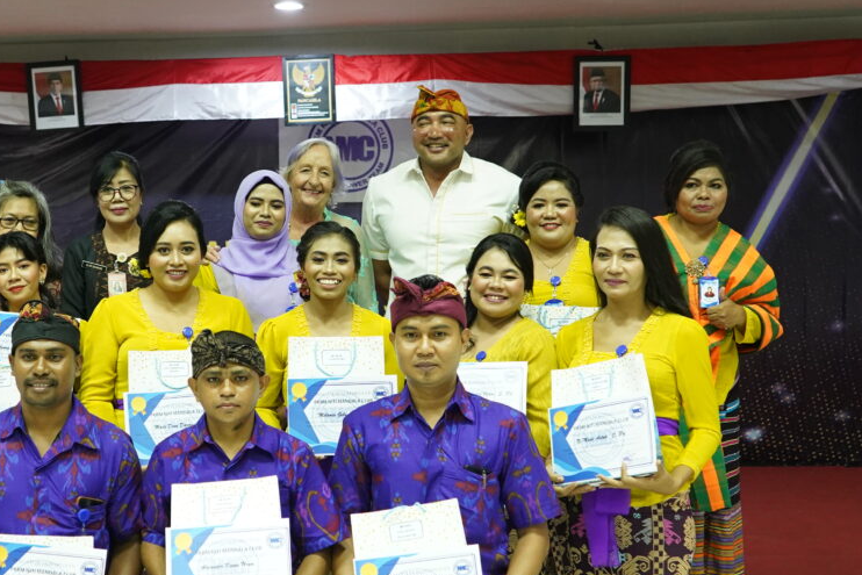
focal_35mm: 58
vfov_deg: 23.4
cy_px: 301
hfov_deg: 34.1
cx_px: 268
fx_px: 1389
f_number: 2.8
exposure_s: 1/100
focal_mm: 28
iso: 3200
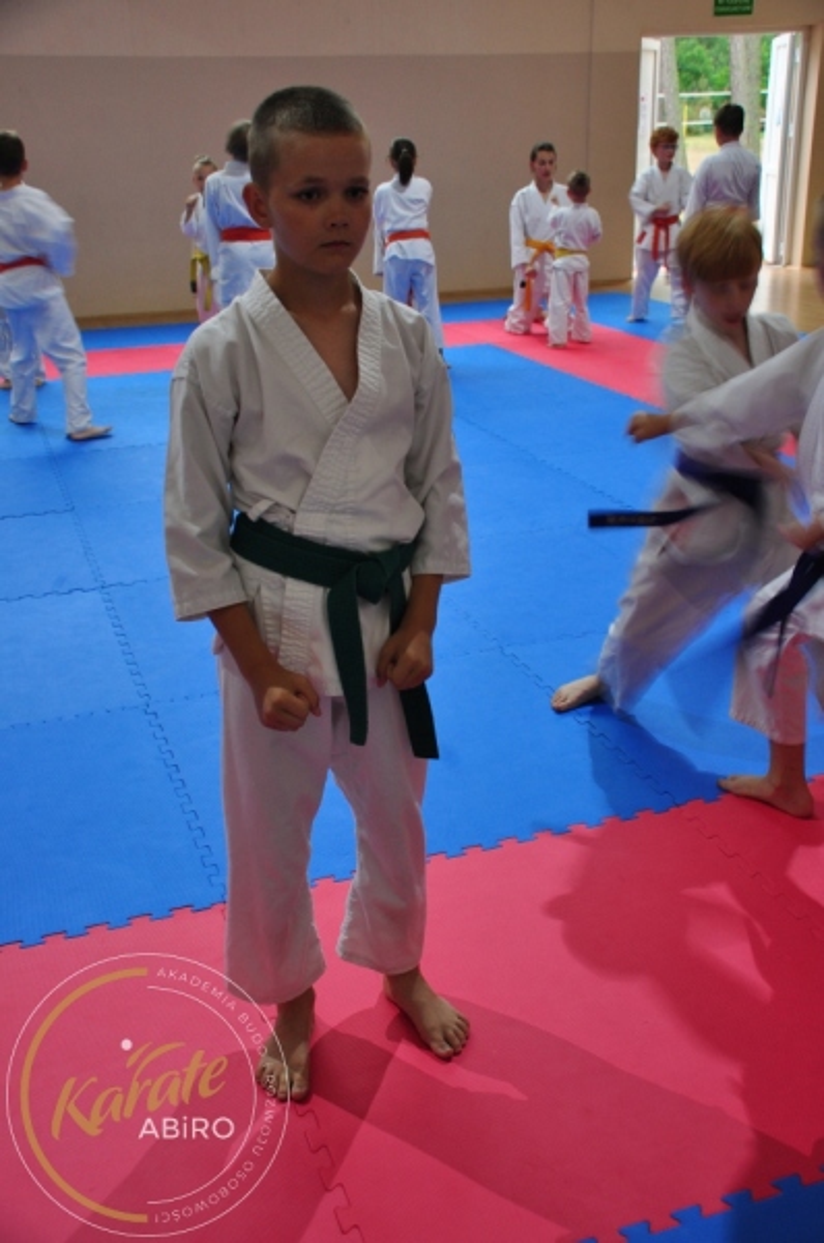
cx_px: 412
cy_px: 622
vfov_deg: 51.4
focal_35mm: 38
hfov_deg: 35.4
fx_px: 1292
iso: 500
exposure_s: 1/10
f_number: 4.5
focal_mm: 25
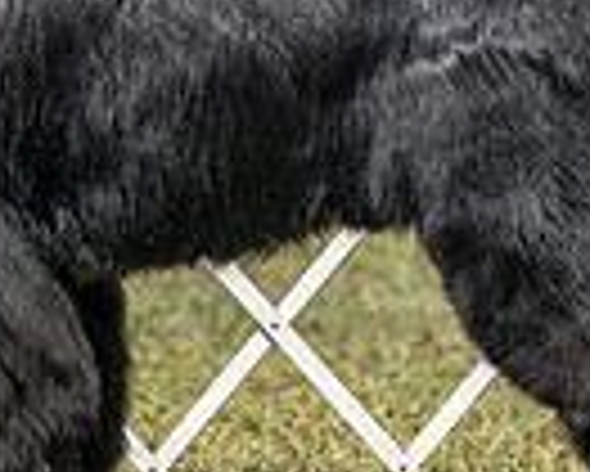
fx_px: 16881
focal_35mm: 966
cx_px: 124
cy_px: -301
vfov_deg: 1.6
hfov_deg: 2.0
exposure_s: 1/1600
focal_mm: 200
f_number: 4.5
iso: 200
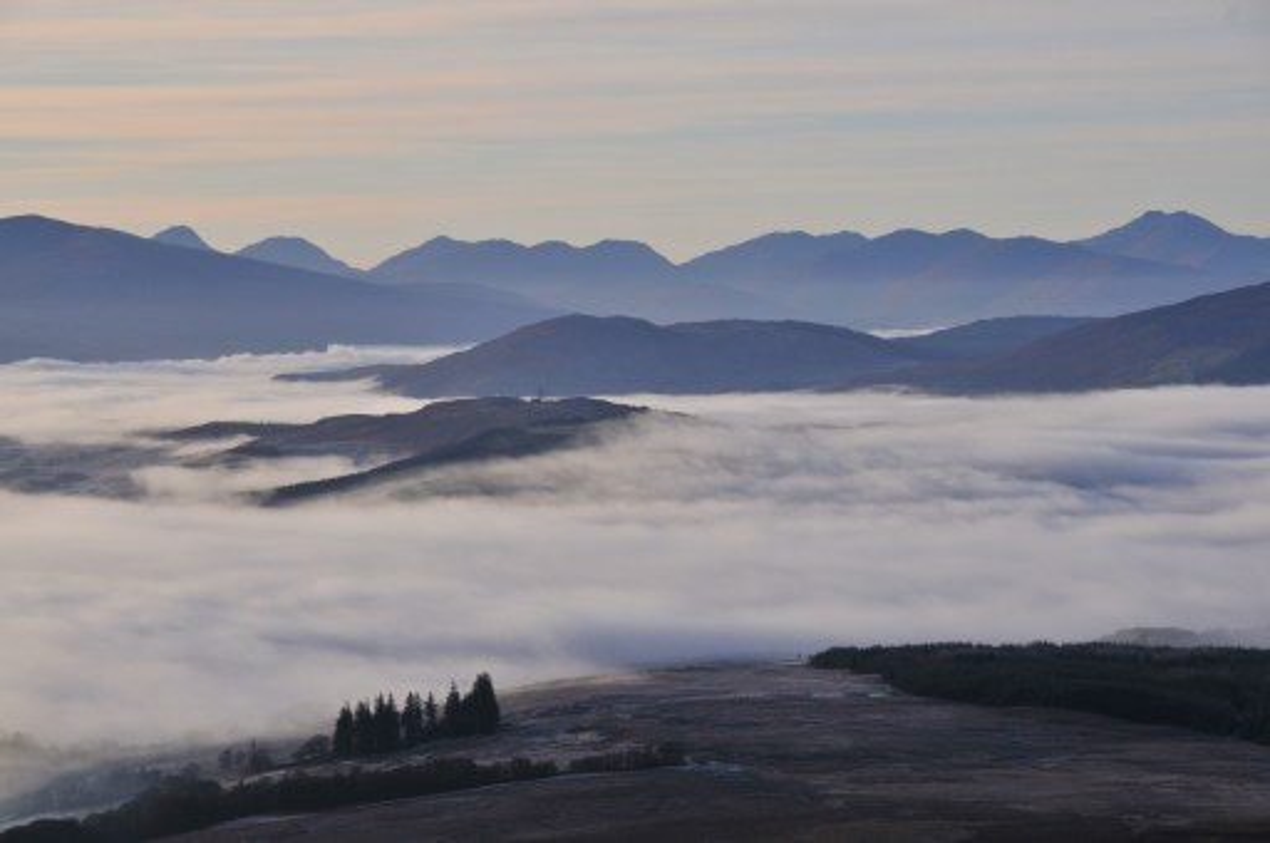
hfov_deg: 14.4
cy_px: 422
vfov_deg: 9.6
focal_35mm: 142
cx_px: 635
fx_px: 5021
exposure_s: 1/500
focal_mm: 95
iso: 250
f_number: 11
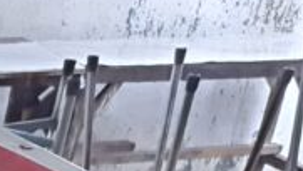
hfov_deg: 12.7
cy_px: 567
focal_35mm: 148
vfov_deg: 7.1
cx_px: -300
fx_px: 1190
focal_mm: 5.23
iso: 640
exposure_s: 1/50
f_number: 1.8
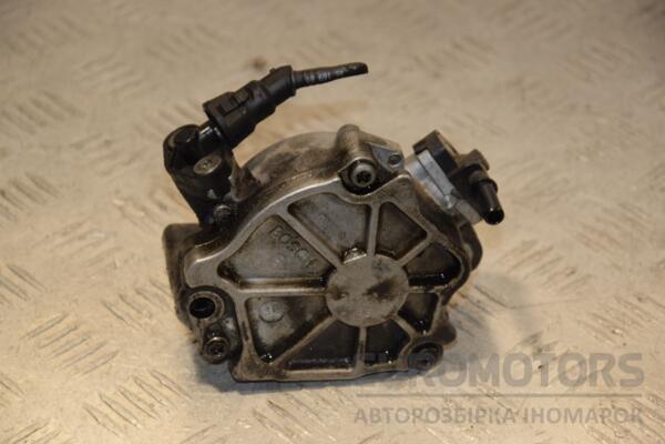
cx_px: 332
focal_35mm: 138
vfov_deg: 9.9
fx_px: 2549
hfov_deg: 14.9
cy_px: 222
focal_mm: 92
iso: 800
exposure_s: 1/200
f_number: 6.3
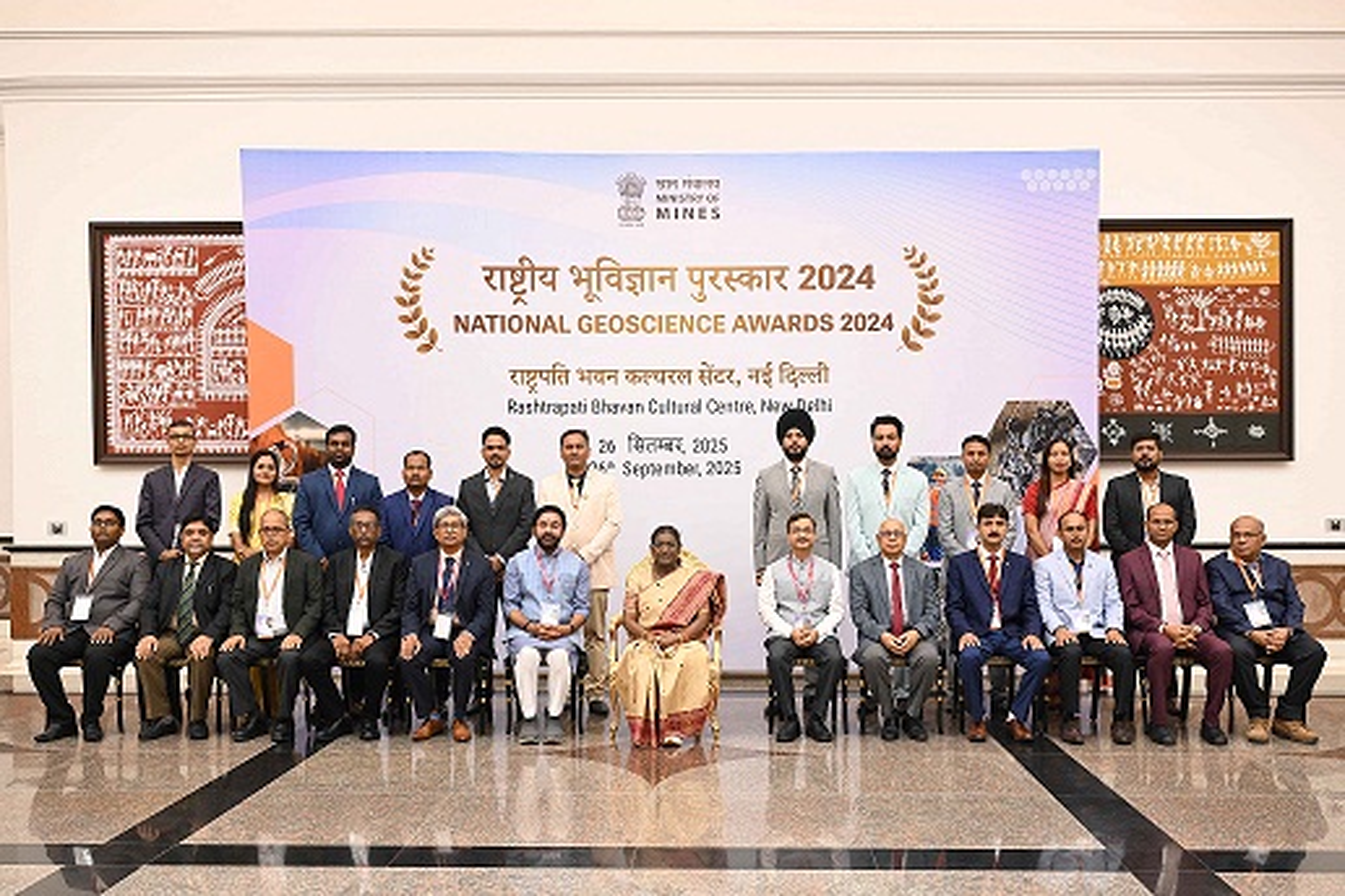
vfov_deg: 40.0
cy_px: 448
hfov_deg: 57.2
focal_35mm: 33
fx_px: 1233
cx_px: 672
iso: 1600
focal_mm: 33
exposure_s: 1/100
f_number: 4.5
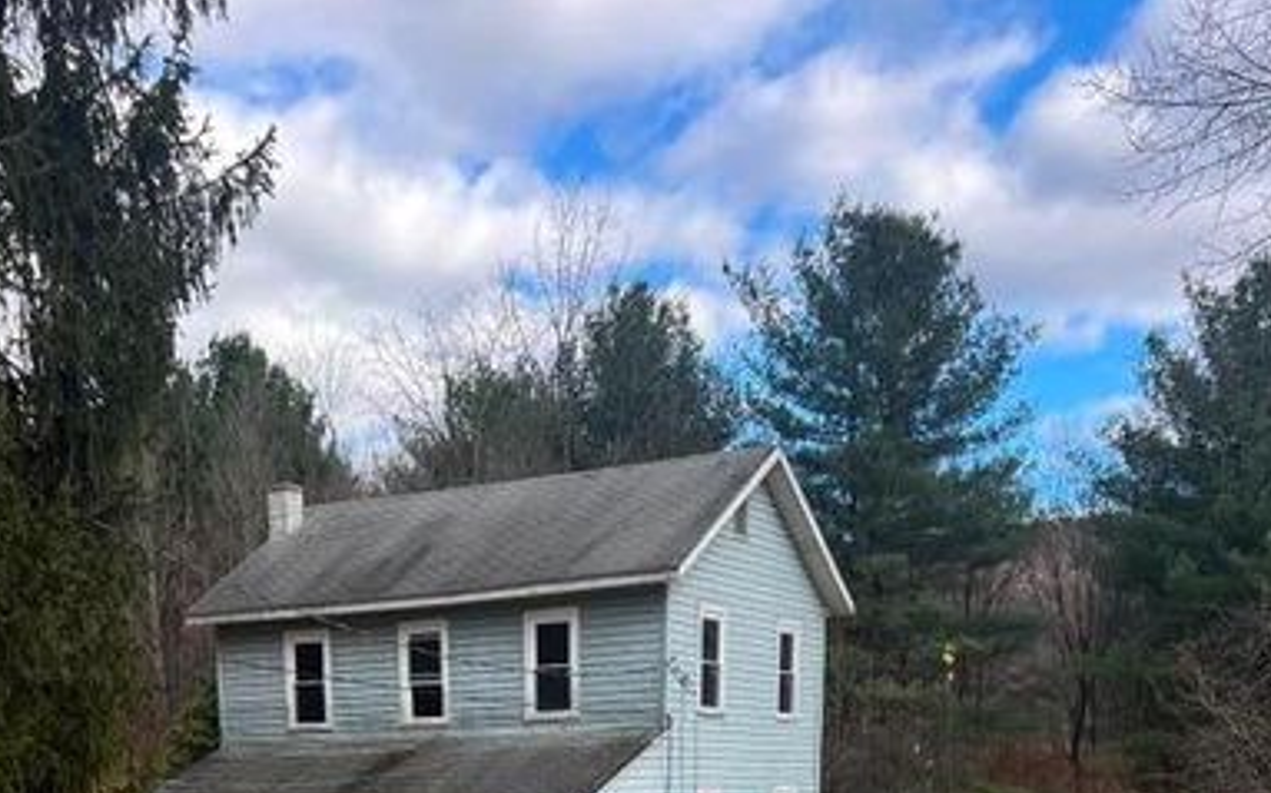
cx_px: 518
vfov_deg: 23.1
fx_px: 1662
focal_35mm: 48
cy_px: 1097
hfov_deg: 41.7
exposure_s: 1/1068
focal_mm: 5.7
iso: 50
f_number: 1.5
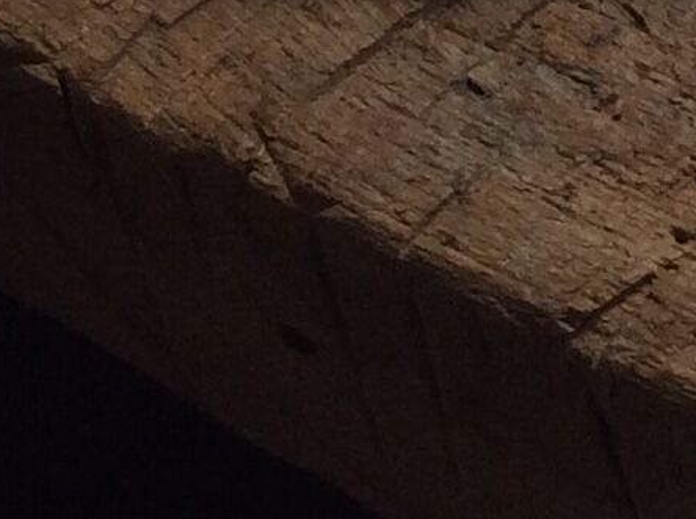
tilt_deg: -42.2
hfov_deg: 9.9
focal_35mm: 187
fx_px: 3752
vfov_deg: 7.8
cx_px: 1361
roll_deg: +3.9
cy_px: -220
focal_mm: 3.3
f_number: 2.4
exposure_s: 1/142
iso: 32
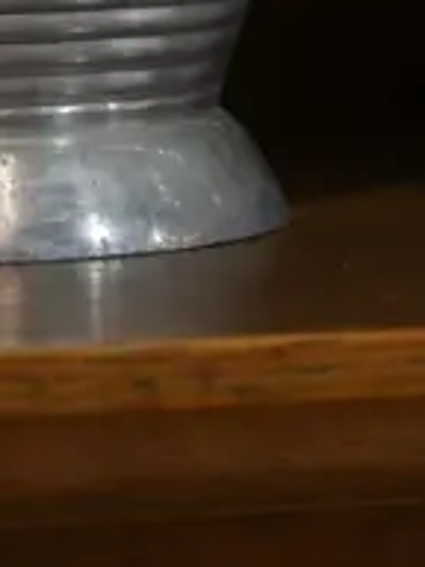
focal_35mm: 256
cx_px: 350
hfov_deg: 5.8
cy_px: -839
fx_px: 4191
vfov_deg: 7.2
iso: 800
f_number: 5.2
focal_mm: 24
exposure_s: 1/60
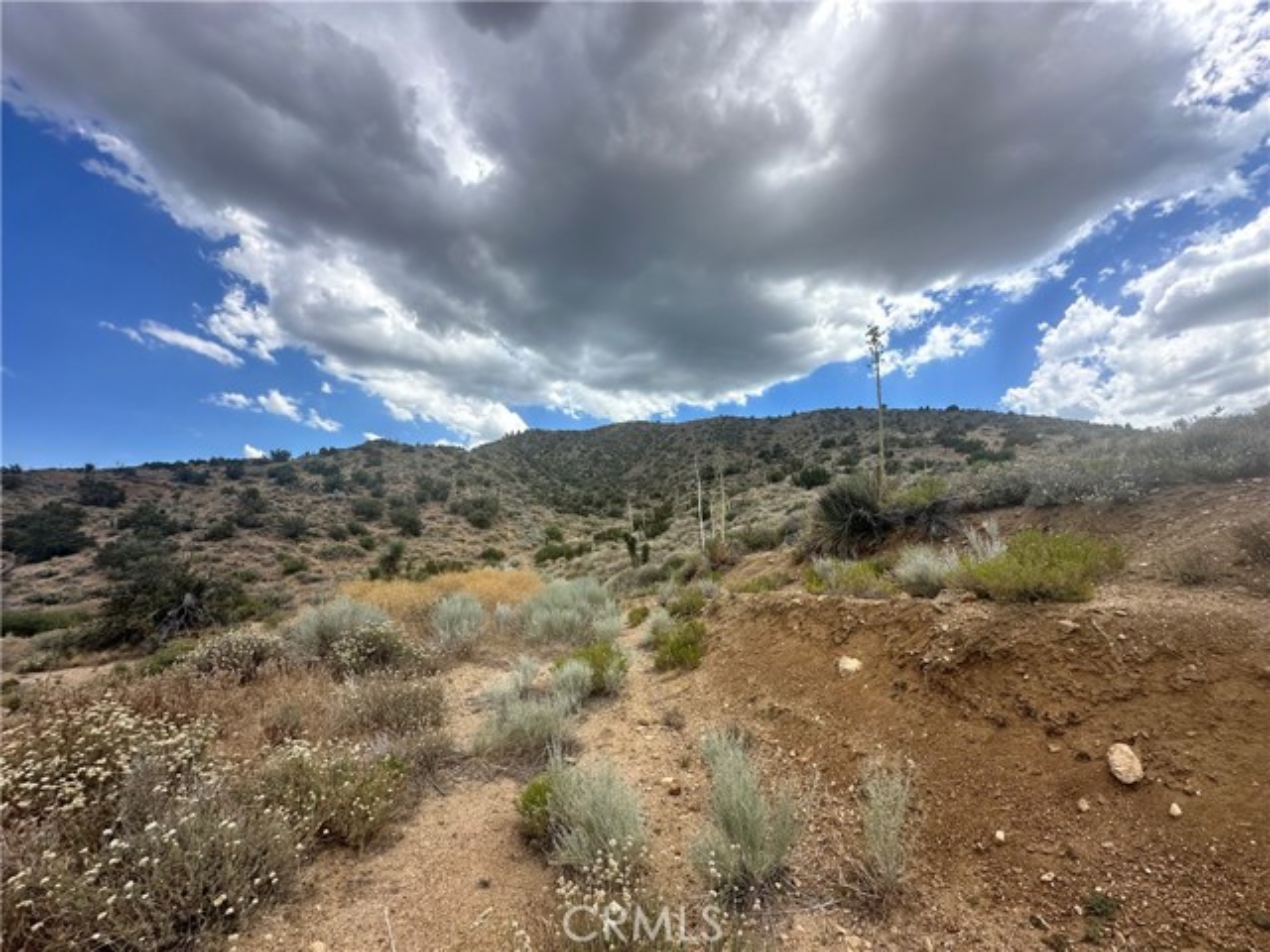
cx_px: 635
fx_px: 514
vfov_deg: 85.7
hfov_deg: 102.1
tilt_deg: +8.5
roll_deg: -0.3
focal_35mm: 14
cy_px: 476
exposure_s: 1/1887
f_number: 2.2
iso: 40
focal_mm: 2.22
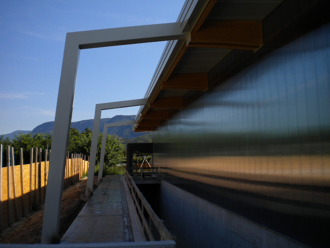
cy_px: 124
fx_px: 334
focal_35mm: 35
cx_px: 165
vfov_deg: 40.7
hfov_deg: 52.6
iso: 100
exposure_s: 1/737
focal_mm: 6.3
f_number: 4.6
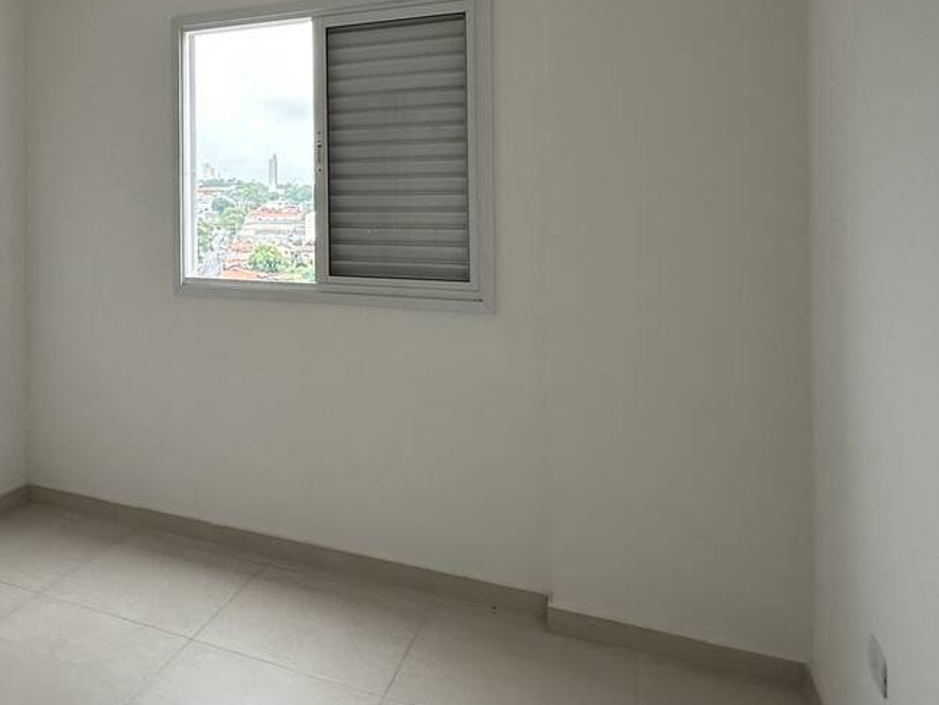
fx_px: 841
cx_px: 149
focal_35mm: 31
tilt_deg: +0.2
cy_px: 183
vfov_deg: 44.1
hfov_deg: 53.2
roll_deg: +0.1
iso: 100
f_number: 2.2
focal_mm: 2.22
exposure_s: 1/99
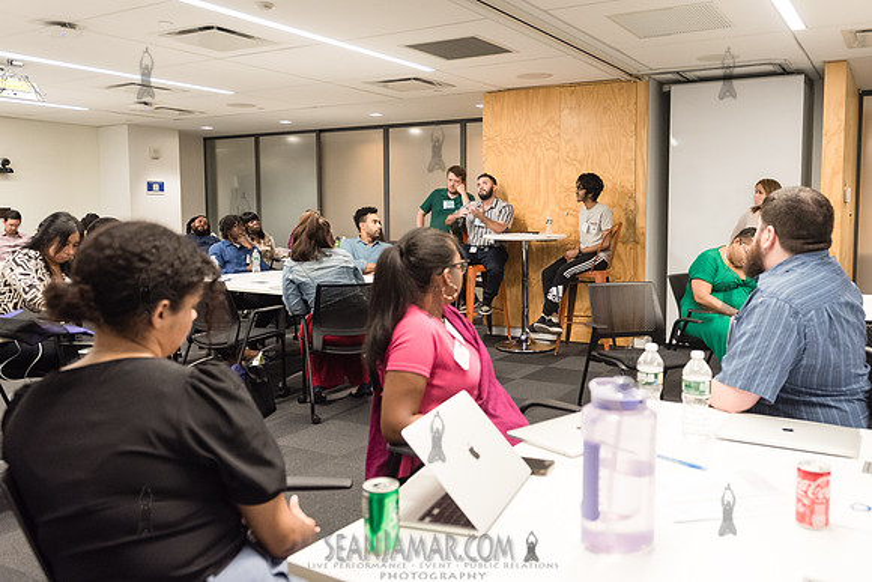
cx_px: 501
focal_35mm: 31
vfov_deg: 42.6
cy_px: 267
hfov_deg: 60.4
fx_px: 745
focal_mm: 26
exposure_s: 1/250
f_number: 4
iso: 2500
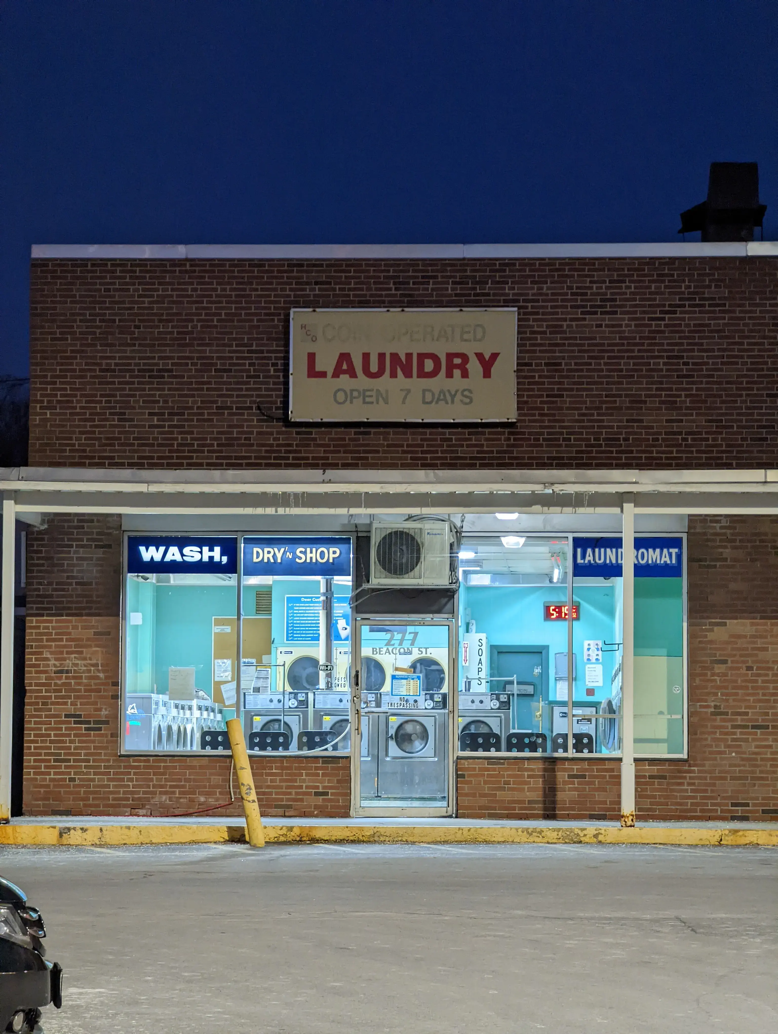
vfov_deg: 18.9
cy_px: 517
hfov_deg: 14.3
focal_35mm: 104
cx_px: 389
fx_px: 3109
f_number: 3.5
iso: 553
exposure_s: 1/28.4
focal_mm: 19
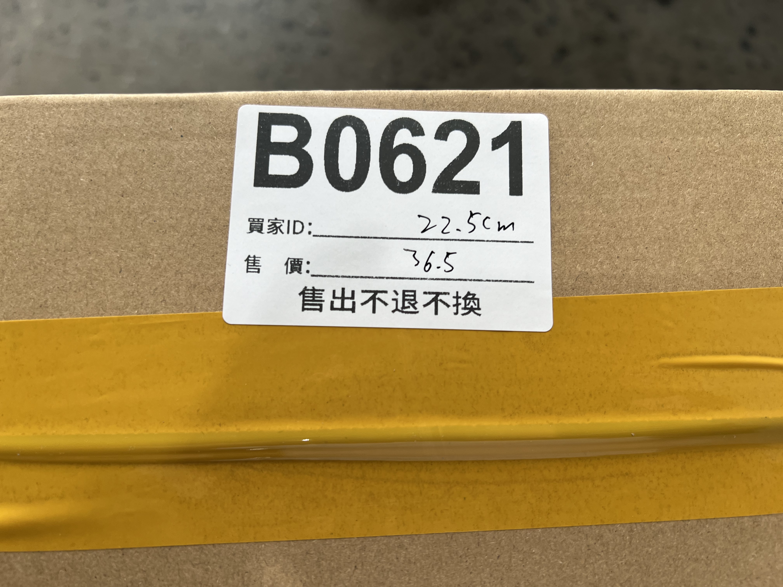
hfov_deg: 67.3
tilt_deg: -81.3
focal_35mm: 26
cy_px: 294
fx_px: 588
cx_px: 392
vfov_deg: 53.1
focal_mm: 5.7
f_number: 1.5
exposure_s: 1/100
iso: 40
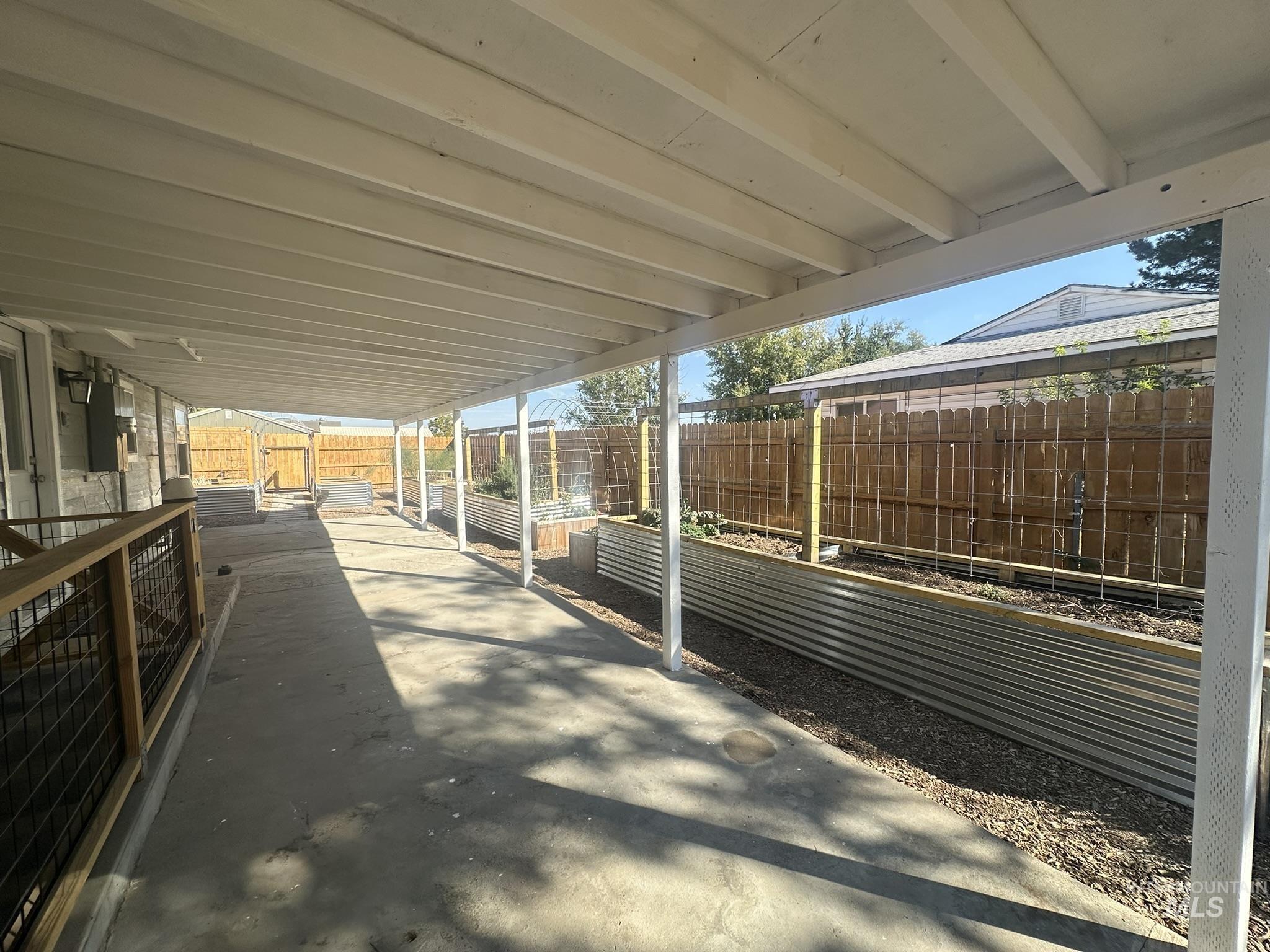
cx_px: 635
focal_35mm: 14
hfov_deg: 102.1
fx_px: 514
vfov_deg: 85.7
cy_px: 476
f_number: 2.2
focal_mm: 2.22
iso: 40
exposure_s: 1/1114
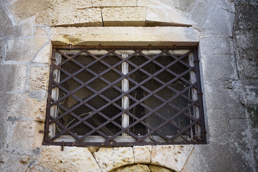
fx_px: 265
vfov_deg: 36.0
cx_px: 126
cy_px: 89
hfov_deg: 51.9
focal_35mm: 37
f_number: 1.4
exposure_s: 1/750
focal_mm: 35
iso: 125
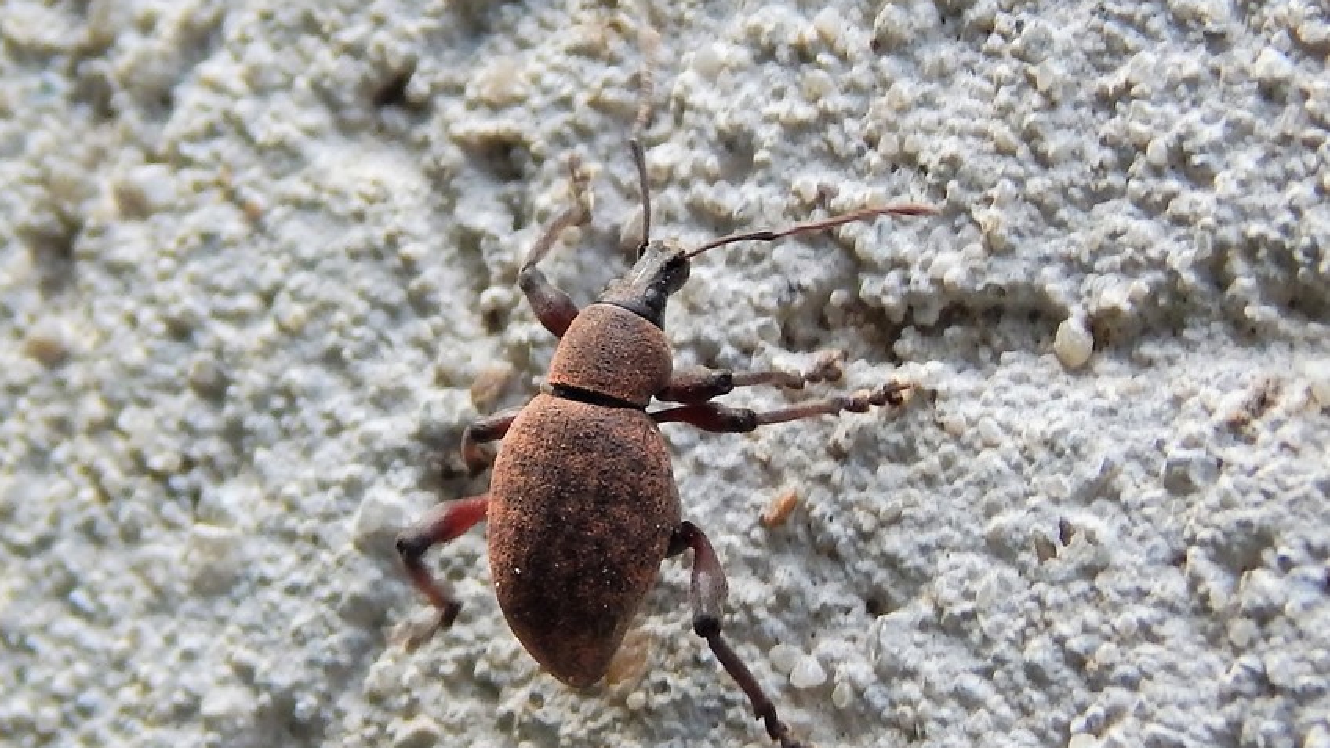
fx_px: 4408
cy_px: 461
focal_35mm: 125
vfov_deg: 9.7
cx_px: 663
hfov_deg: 17.2
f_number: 4.6
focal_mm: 20.5
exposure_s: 1/80
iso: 125
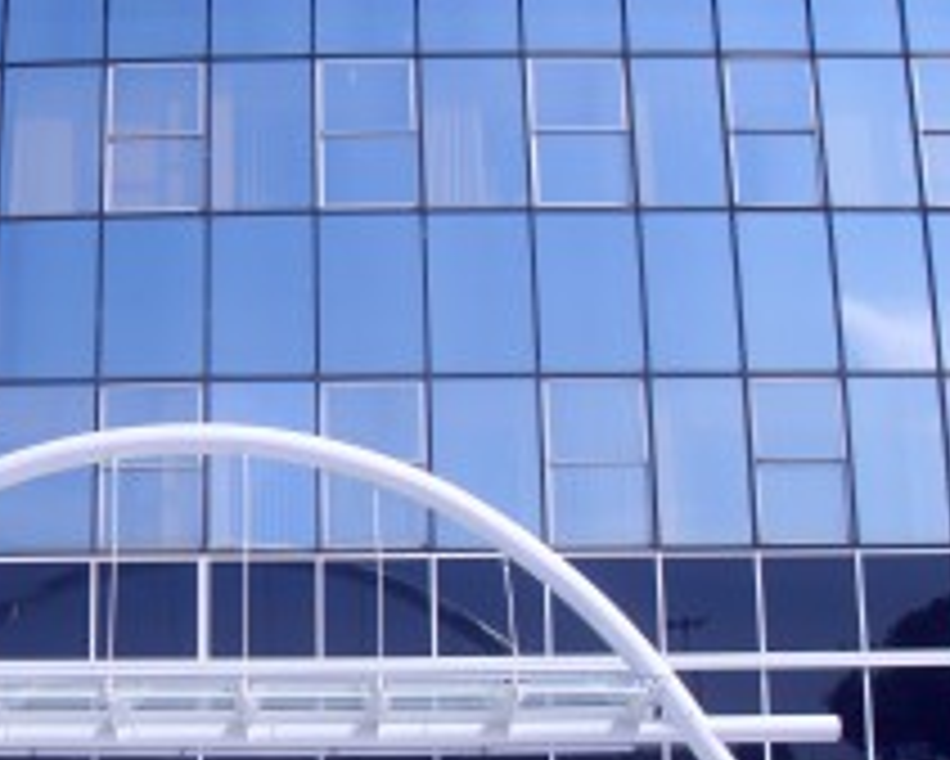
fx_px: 1547
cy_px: 504
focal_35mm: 55
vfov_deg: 27.5
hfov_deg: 33.5
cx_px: 248
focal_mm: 6.3
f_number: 7
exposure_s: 1/250
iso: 80
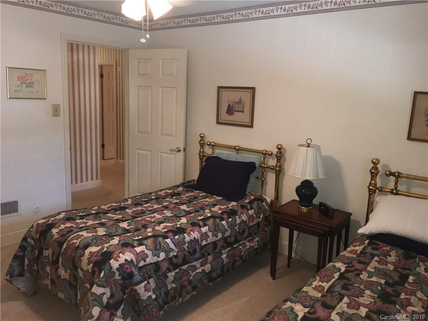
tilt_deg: -9.1
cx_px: 214
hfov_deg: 61.7
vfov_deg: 48.2
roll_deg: -2.5
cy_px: 160
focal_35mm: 29
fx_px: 359
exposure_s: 1/30
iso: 80
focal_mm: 4.15
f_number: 2.2
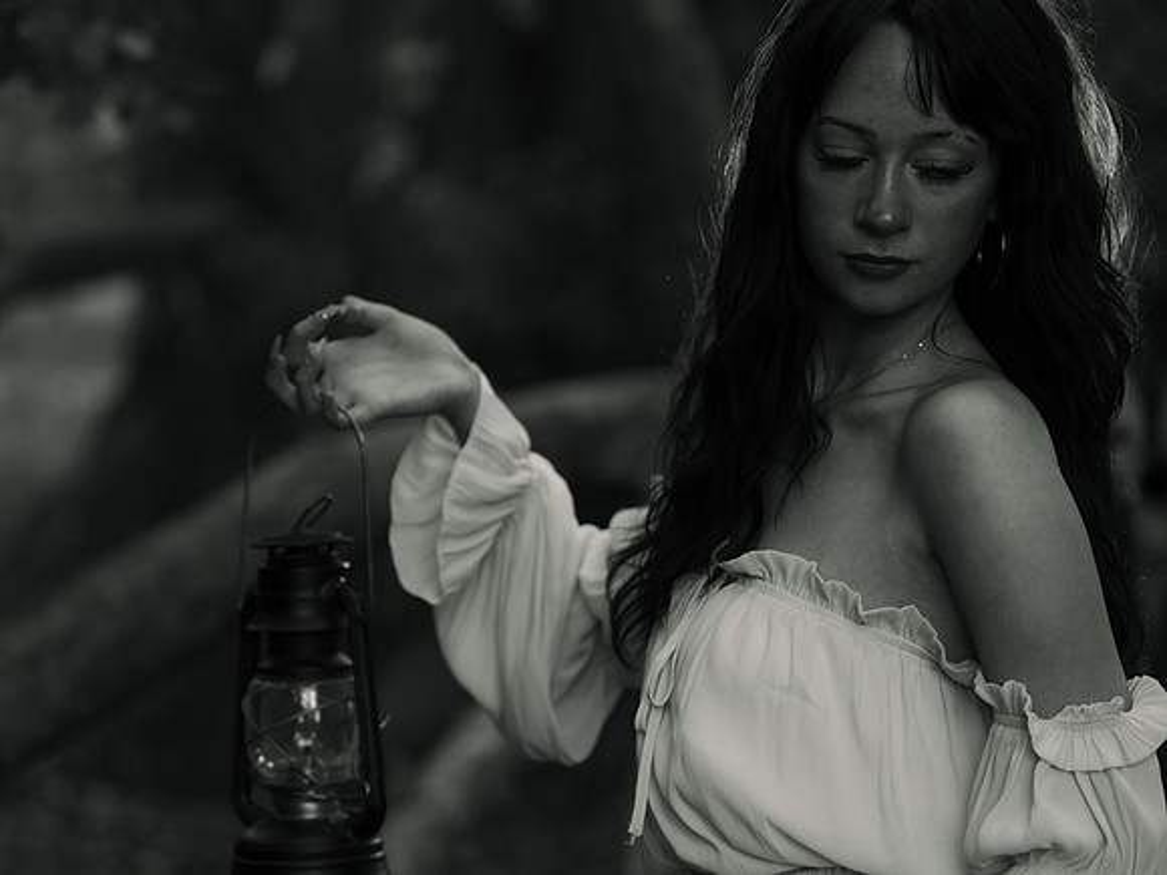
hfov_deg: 18.5
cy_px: 438
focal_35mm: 106
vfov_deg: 14.0
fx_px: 3576
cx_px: 584
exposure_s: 1/160
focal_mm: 98
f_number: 2.8
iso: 640
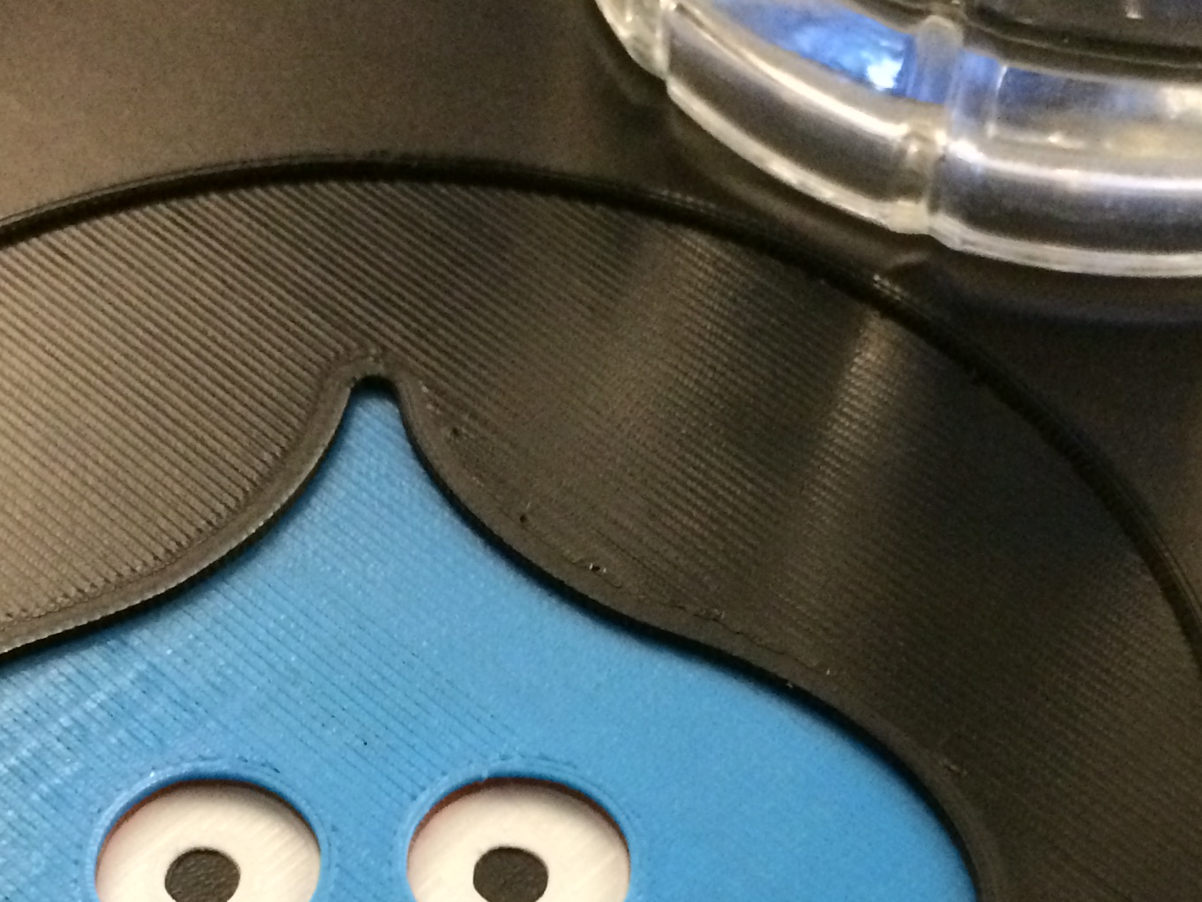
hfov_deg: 28.1
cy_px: 792
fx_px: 2396
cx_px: 542
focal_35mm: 69
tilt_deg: -55.7
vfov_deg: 20.9
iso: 500
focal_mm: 4.15
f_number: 2.2
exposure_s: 1/15
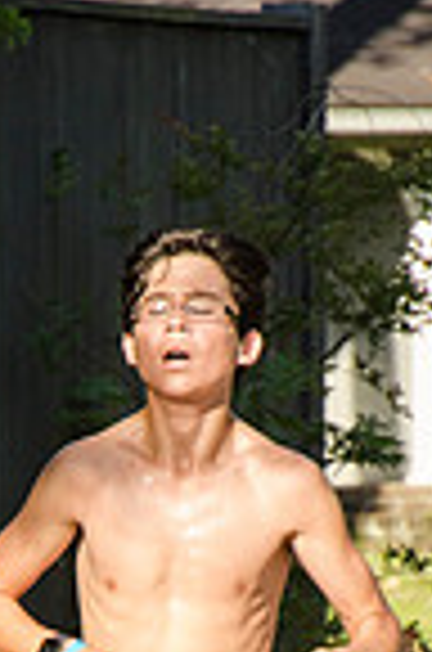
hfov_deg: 1.8
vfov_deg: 2.7
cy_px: 661
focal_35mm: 769
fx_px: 13908
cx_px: 104
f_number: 9
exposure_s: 1/640
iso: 640
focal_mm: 165
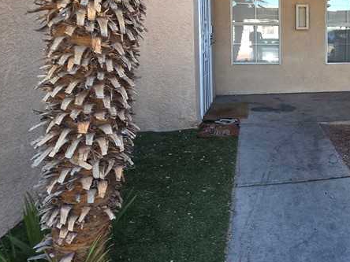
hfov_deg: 52.5
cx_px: 317
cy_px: 65
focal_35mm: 30
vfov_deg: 45.1
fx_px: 303
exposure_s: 1/120
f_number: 1.9
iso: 32
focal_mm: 2.2
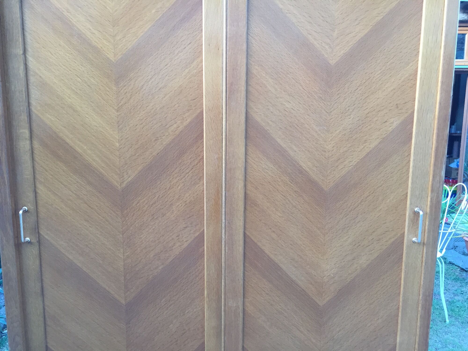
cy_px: 176
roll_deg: -0.2
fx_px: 392
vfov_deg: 48.2
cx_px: 234
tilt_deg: -8.9
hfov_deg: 61.7
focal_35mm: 29
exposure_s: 1/33
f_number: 2.2
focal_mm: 4.15
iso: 64
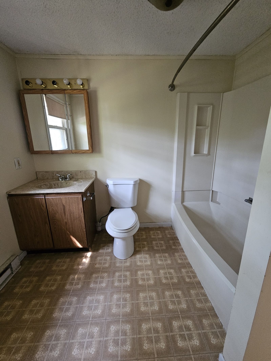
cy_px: 180
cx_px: 136
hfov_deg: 89.9
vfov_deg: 106.2
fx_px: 136
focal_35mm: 13
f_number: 2.2
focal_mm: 2.2
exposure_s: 1/24
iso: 640
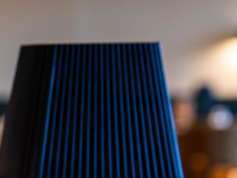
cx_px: -191
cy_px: 285
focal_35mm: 280
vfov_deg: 5.3
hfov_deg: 6.9
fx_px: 1918
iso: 160
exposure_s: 1/2
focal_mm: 66
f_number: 5.6
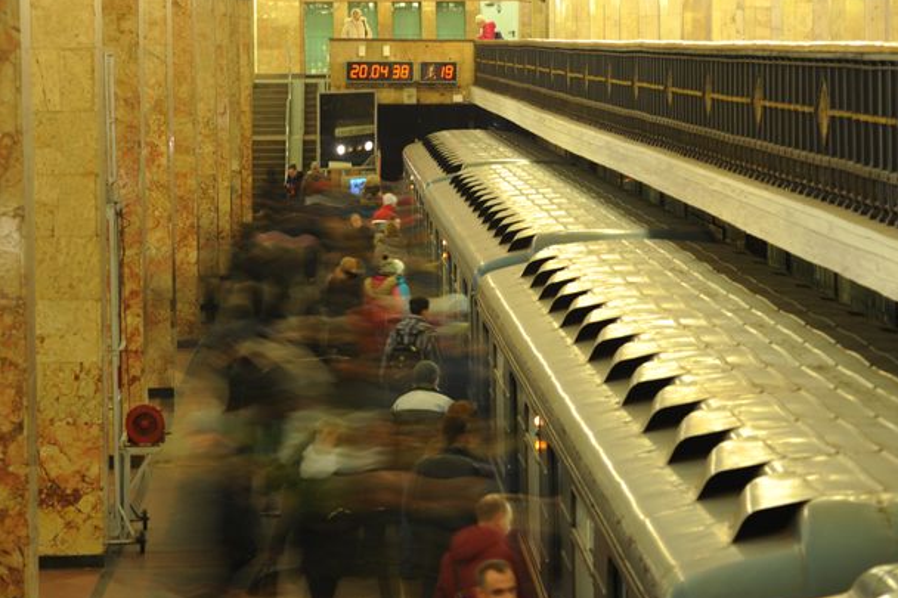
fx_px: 3591
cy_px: 266
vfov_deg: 9.5
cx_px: 458
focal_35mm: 144
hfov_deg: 14.3
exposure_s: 1
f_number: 5.6
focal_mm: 125
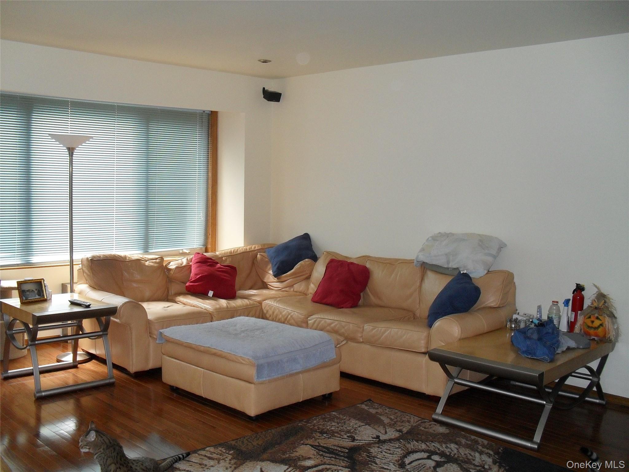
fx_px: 636
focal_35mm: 35
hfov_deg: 52.6
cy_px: 236
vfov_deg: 40.7
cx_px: 314
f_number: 3.2
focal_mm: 6.3
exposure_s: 1/45
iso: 200
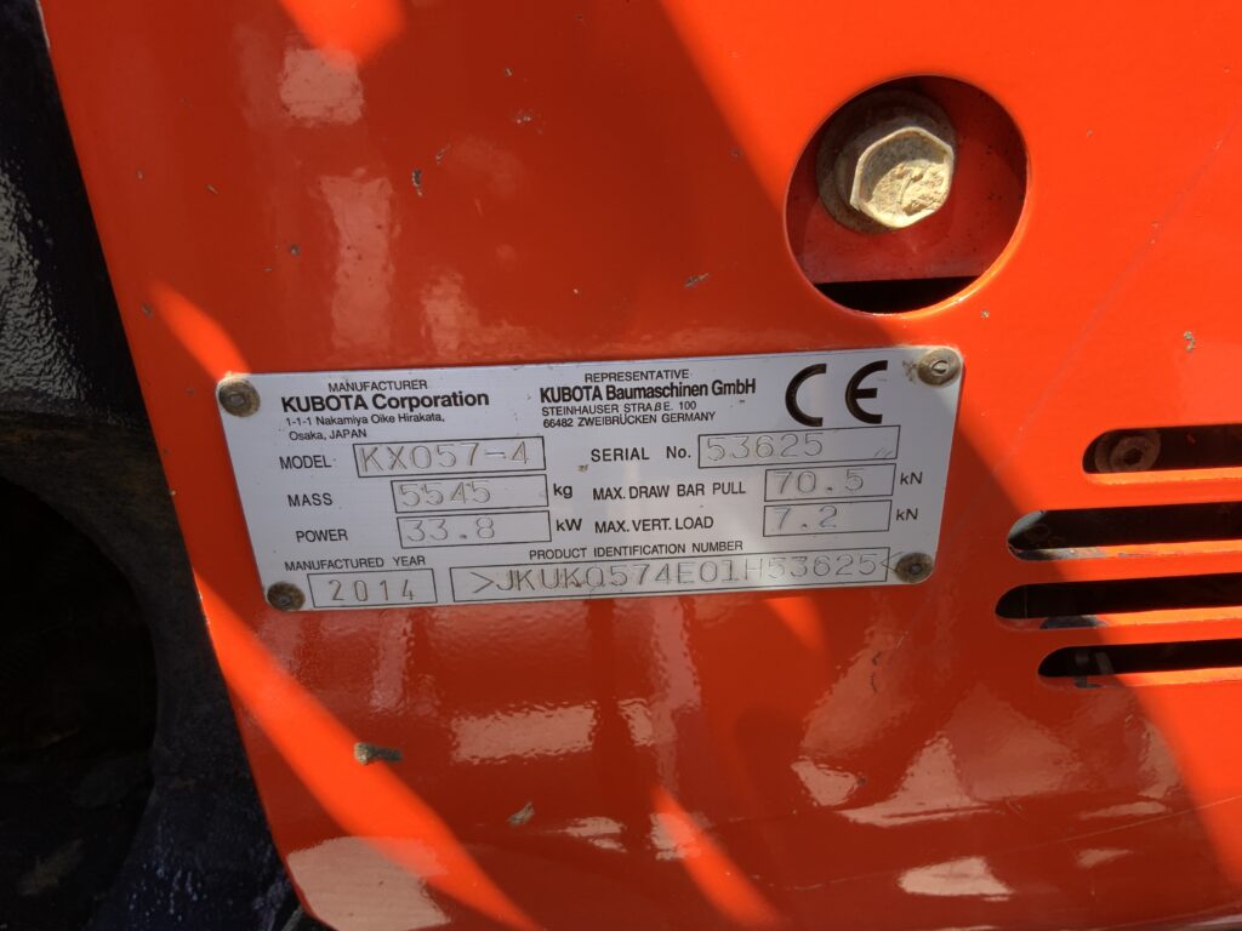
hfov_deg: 61.7
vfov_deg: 48.2
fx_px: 1041
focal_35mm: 29
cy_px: 466
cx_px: 621
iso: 16
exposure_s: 1/183
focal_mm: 3
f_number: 1.8
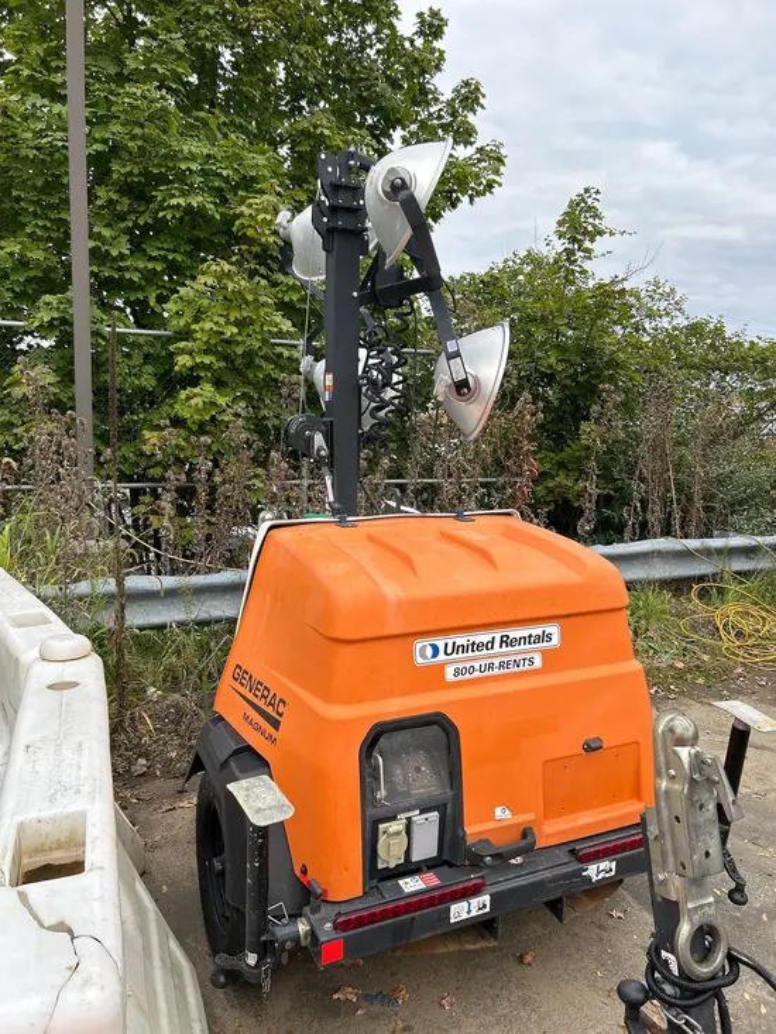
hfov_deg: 53.1
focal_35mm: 26
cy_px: 517
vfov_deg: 67.3
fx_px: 777
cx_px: 388
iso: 50
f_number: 1.5
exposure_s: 1/443
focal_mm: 5.7
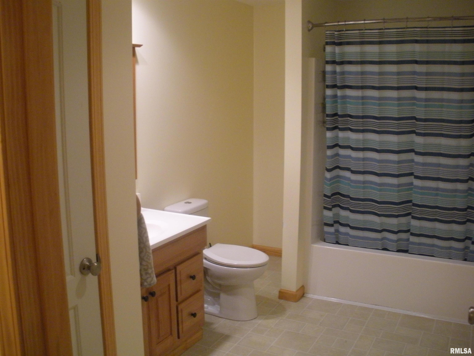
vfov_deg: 39.7
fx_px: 493
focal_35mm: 36
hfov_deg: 51.4
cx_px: 237
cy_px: 178
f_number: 3.5
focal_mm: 6.3
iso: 400
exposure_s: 1/31.5
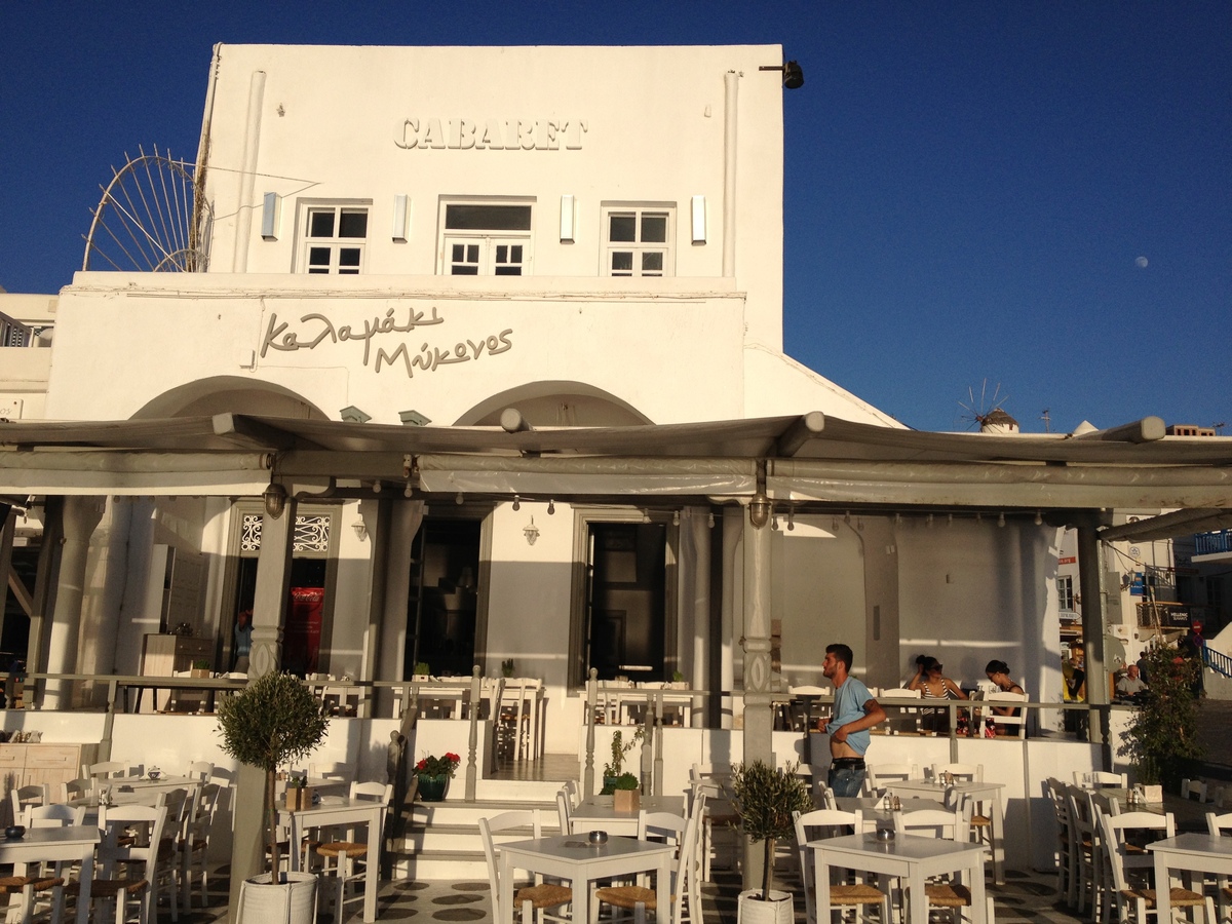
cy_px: 462
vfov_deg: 40.7
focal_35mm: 35
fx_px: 1246
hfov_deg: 52.6
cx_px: 616
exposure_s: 1/4255
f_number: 2.4
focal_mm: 4.28
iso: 50
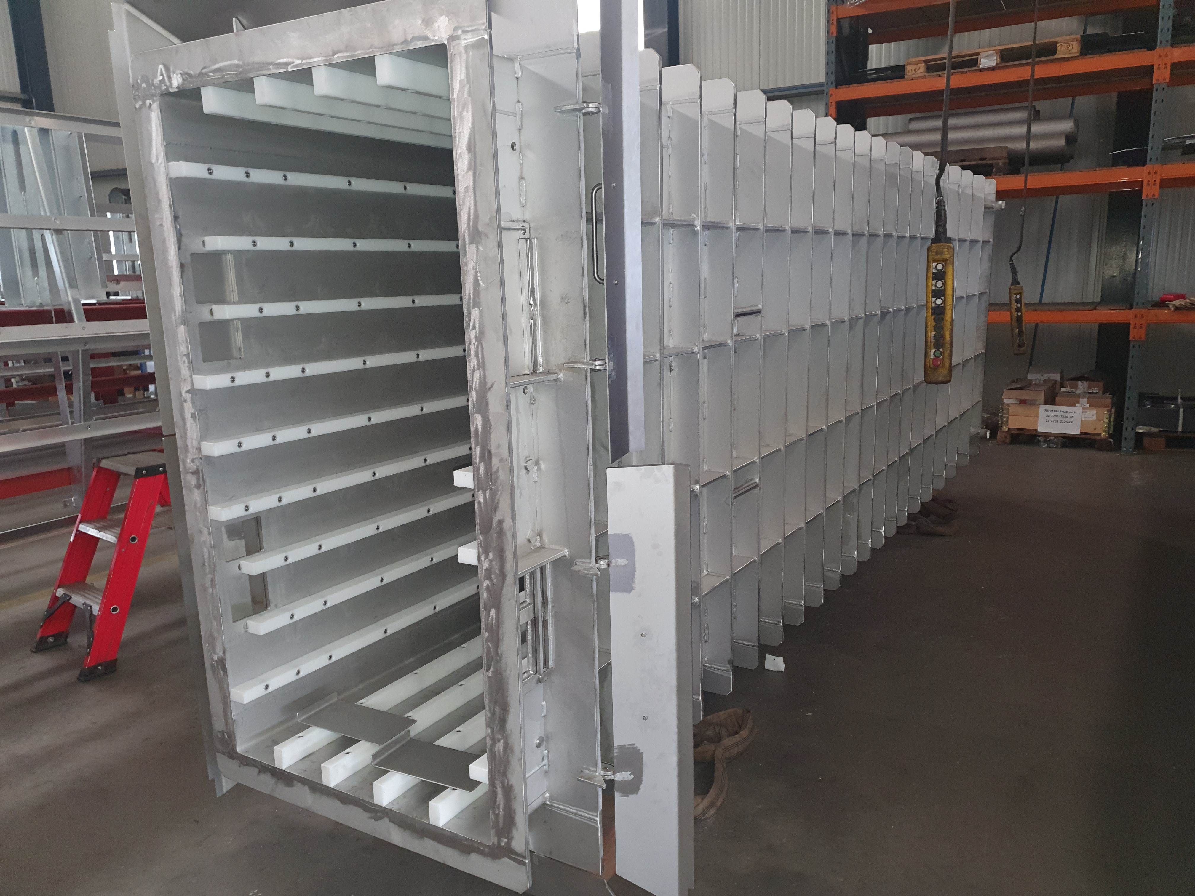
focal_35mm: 26
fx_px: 898
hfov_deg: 67.3
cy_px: 448
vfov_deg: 53.1
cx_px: 598
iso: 160
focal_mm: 4.32
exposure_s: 1/25
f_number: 1.5
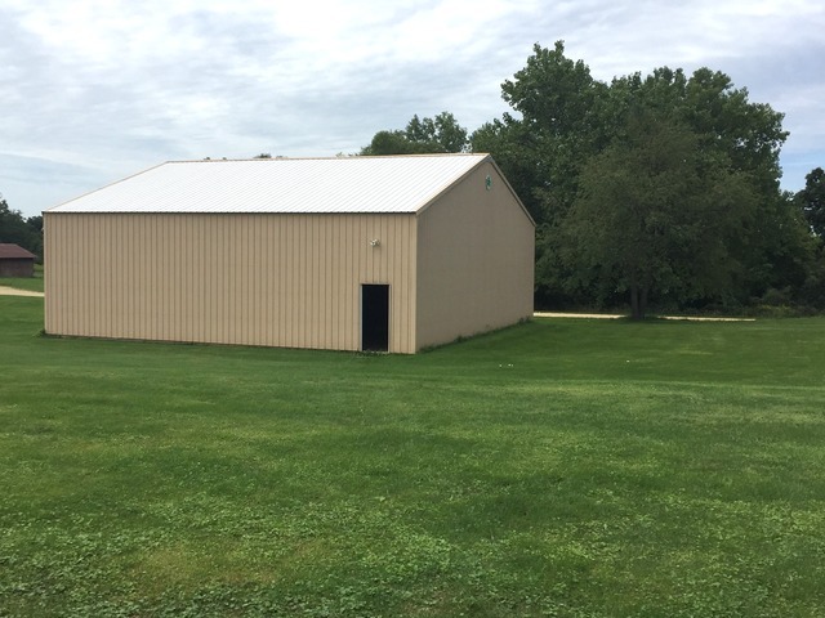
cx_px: 412
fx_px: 691
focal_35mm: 29
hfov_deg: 61.7
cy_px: 309
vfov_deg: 48.2
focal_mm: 4.15
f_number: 2.2
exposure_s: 1/2475
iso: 32
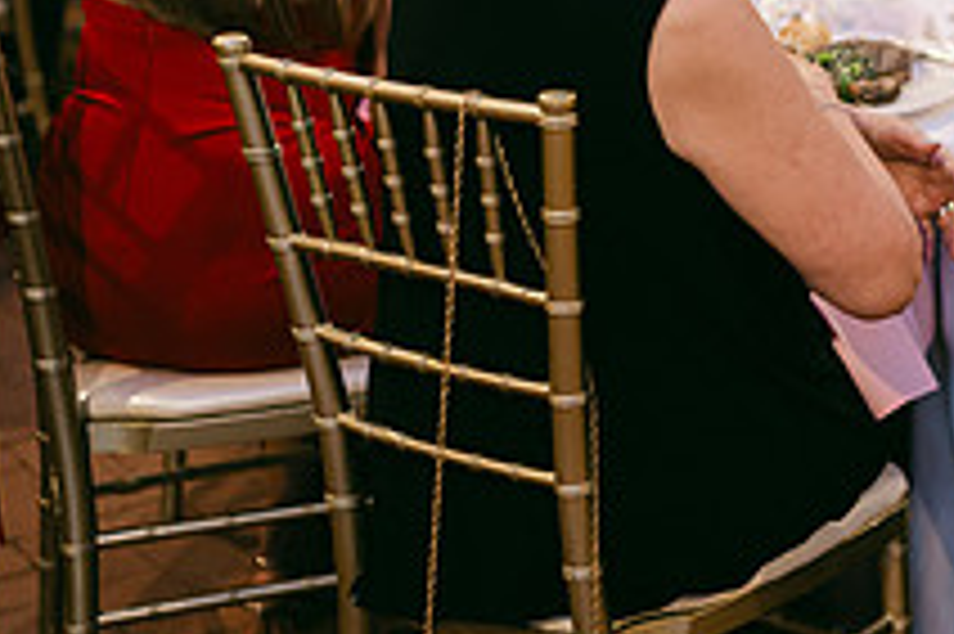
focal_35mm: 96
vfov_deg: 13.9
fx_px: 2542
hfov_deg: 20.0
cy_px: -70
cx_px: 1138
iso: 640
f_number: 1.2
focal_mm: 35
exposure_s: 1/125
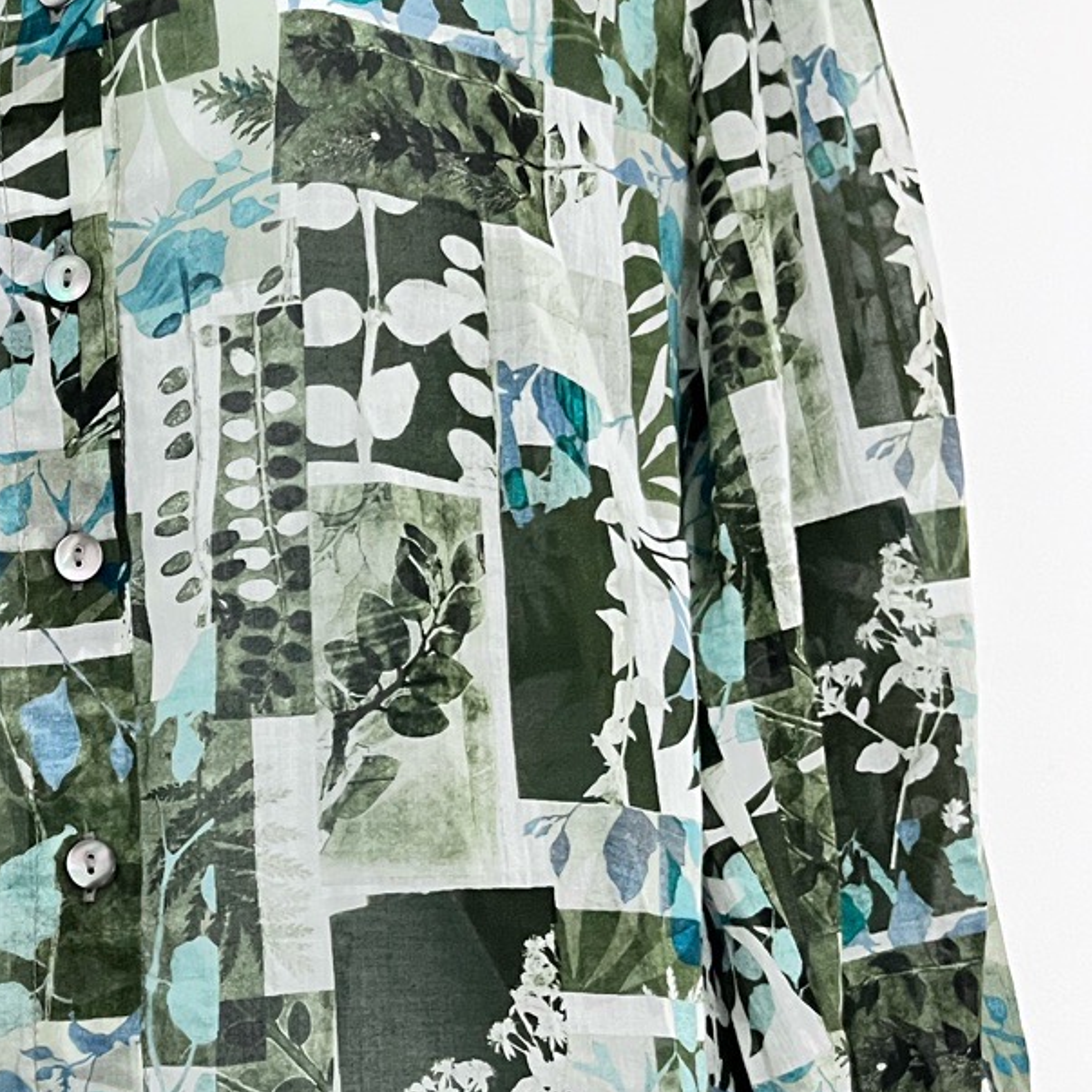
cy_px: 665
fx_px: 2177
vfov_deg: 28.1
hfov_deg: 26.8
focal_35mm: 61
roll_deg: +1.6
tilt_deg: +4.2
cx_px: 36
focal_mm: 5.1
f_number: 1.6
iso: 250
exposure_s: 1/50
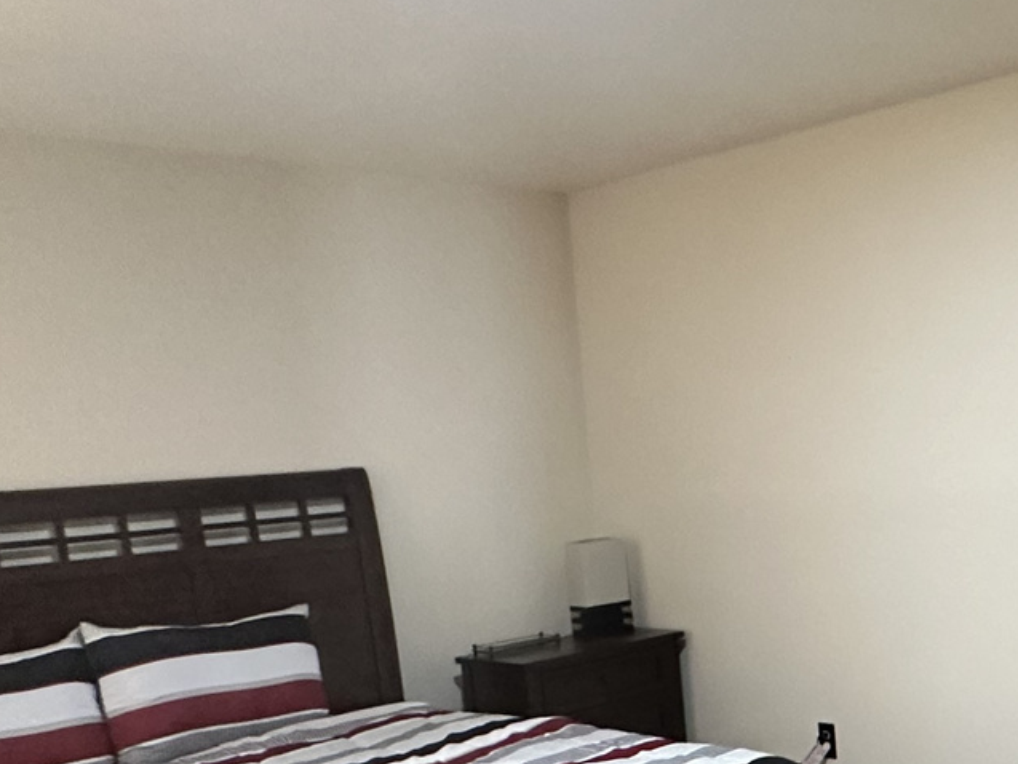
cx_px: 1066
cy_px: 500
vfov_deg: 32.0
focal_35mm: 45
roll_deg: +4.1
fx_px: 1324
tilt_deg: -2.9
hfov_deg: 36.8
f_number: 2.2
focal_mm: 2.22
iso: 500
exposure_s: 1/60
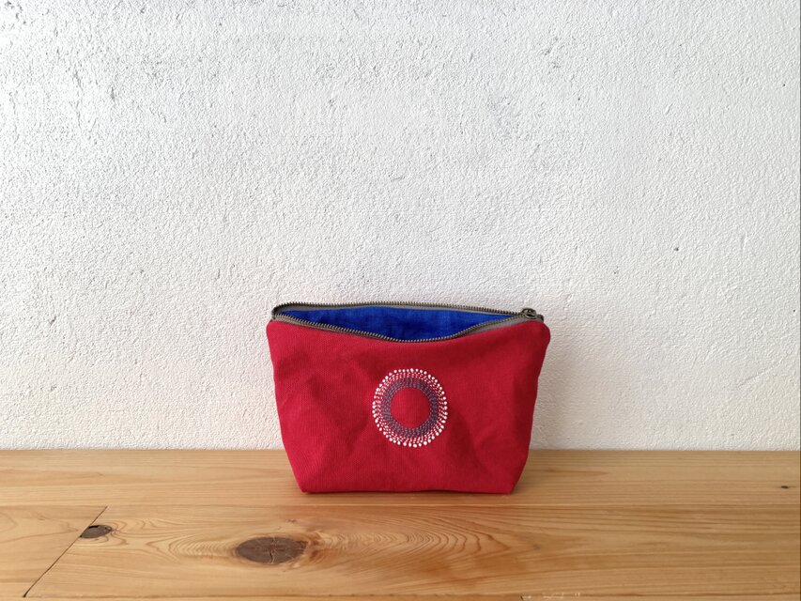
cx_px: 400
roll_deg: -0.8
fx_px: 648
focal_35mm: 28
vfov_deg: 49.8
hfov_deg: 63.4
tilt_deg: -8.5
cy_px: 300
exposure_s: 1/168
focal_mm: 3.99
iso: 20
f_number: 1.8
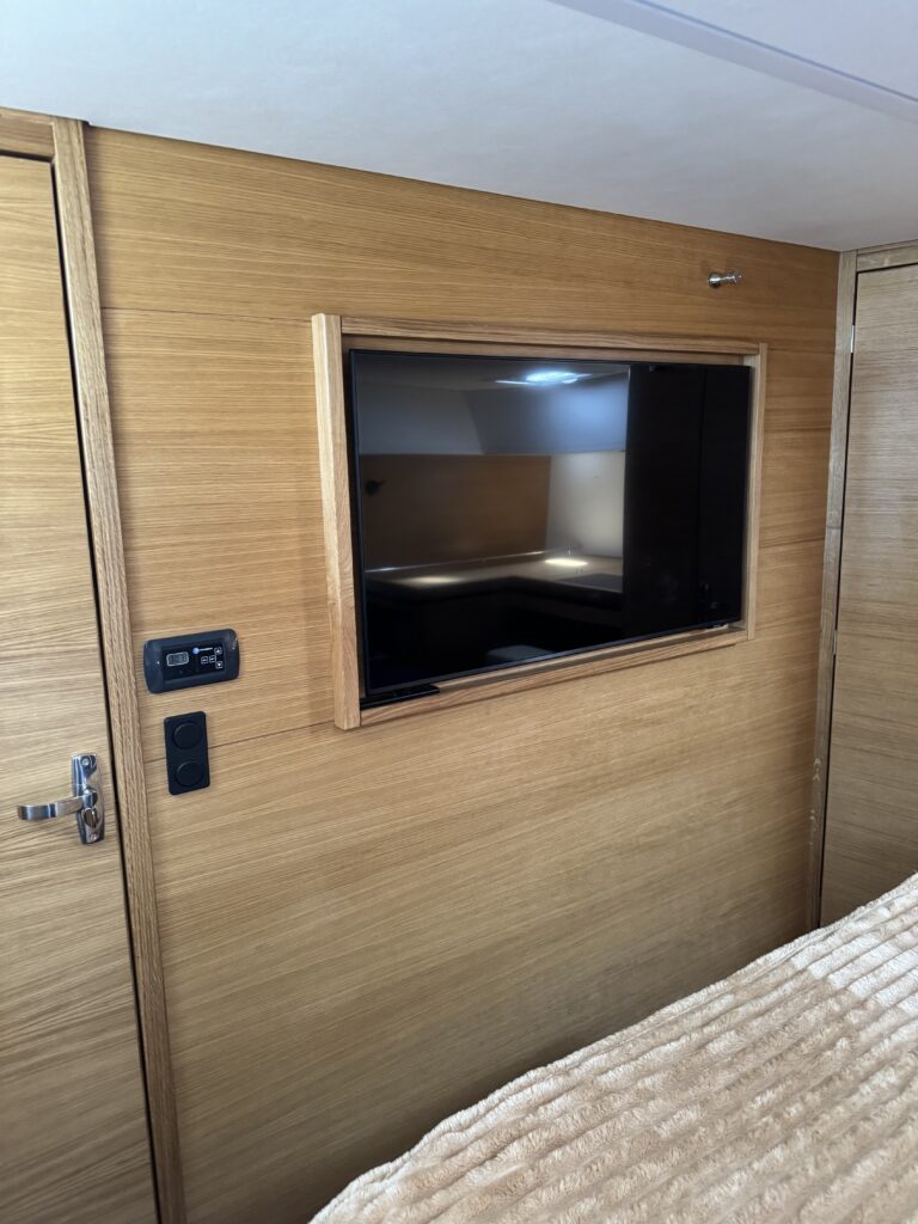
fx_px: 849
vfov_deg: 71.6
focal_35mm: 24
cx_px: 459
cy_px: 612
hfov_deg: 56.8
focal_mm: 6.76
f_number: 1.78
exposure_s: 1/60
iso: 640
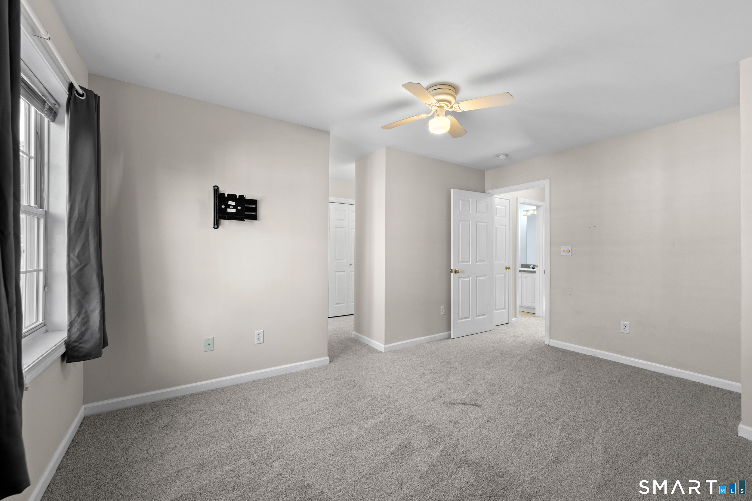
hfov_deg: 104.3
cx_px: 376
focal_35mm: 14
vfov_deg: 81.2
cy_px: 250
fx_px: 292
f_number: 9
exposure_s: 1/1.67
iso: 400
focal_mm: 14
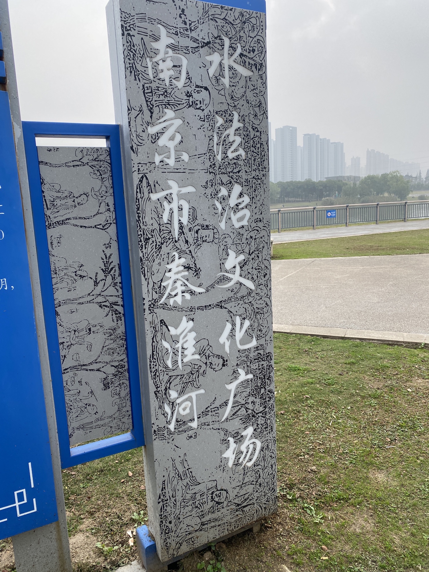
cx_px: 214
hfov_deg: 53.1
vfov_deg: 67.3
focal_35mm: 26
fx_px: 430
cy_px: 286
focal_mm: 4.25
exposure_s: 1/1124
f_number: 1.8
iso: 32
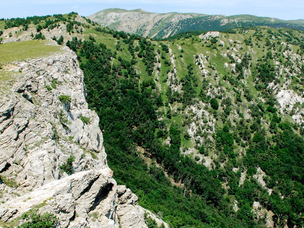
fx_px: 431
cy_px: 138
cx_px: 176
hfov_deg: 38.8
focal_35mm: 49
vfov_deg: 29.6
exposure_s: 1/800
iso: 1000
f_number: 13
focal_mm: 22
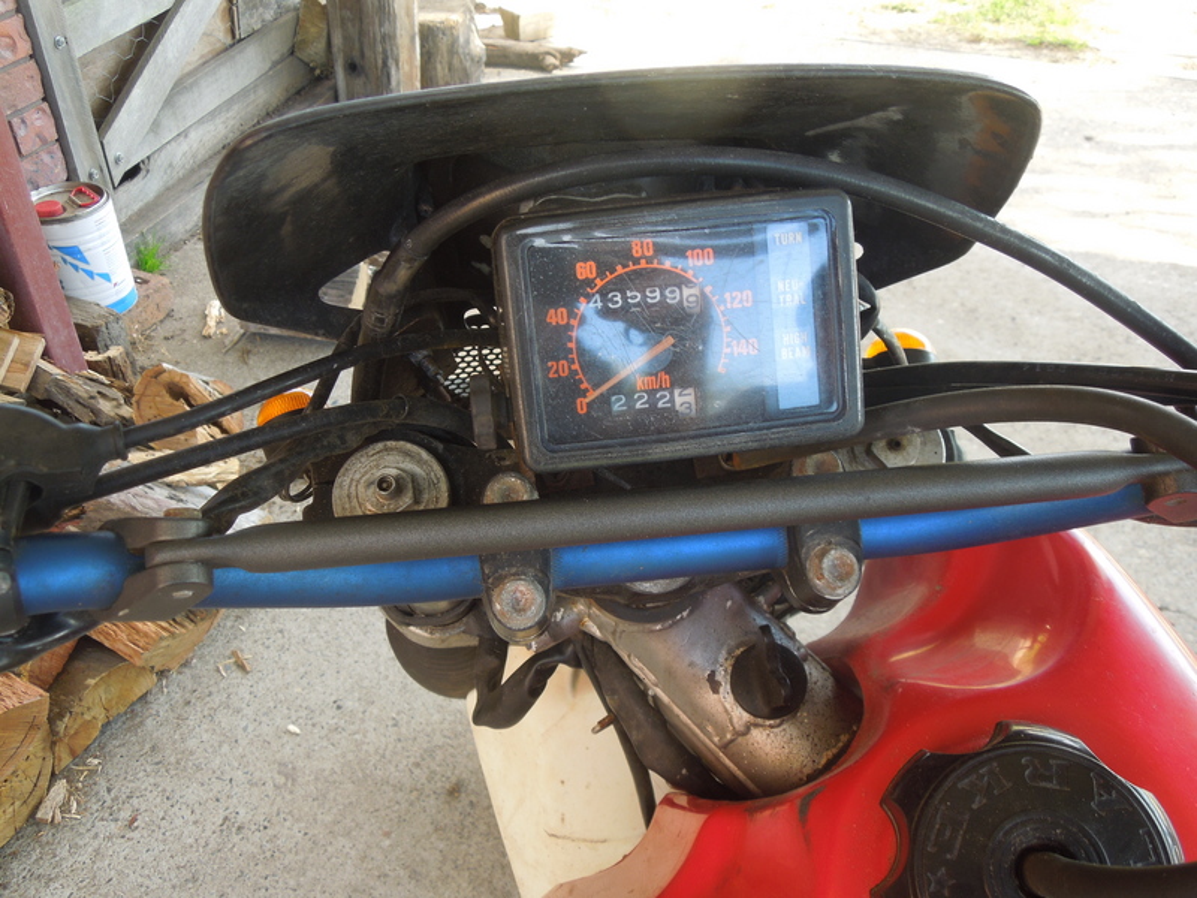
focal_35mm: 31
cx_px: 598
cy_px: 449
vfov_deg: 45.4
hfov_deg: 58.4
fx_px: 1072
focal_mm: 5.6
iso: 100
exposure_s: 1/30
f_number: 3.6
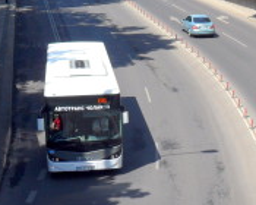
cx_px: 247
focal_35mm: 98
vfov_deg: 15.7
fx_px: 743
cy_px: 66
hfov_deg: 19.1
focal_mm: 7.8
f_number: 4.5
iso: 100
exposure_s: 1/500
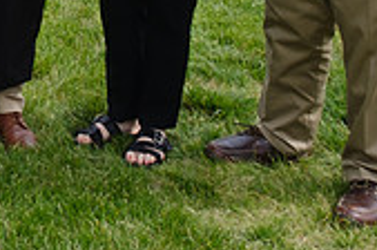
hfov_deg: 19.9
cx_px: -115
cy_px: -209
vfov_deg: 13.0
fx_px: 983
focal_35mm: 94
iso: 400
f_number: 10
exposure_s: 1/250
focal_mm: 16
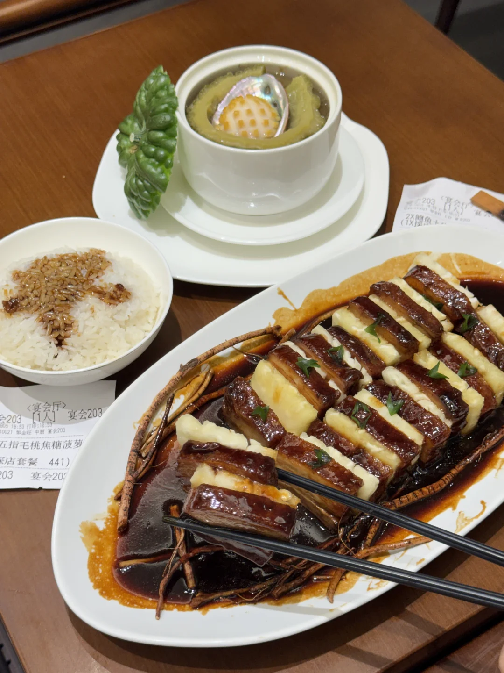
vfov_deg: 39.7
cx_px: 252
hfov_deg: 30.3
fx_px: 932
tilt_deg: -49.7
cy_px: 336
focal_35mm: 48
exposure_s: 1/100
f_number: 1.78
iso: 64
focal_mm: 6.76
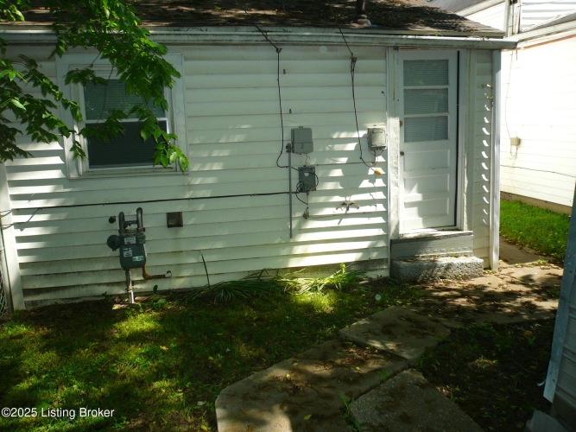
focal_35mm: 28
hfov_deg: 63.5
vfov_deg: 49.7
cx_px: 288
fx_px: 466
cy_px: 216
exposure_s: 1/500
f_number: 2.8
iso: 100
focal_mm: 4.6
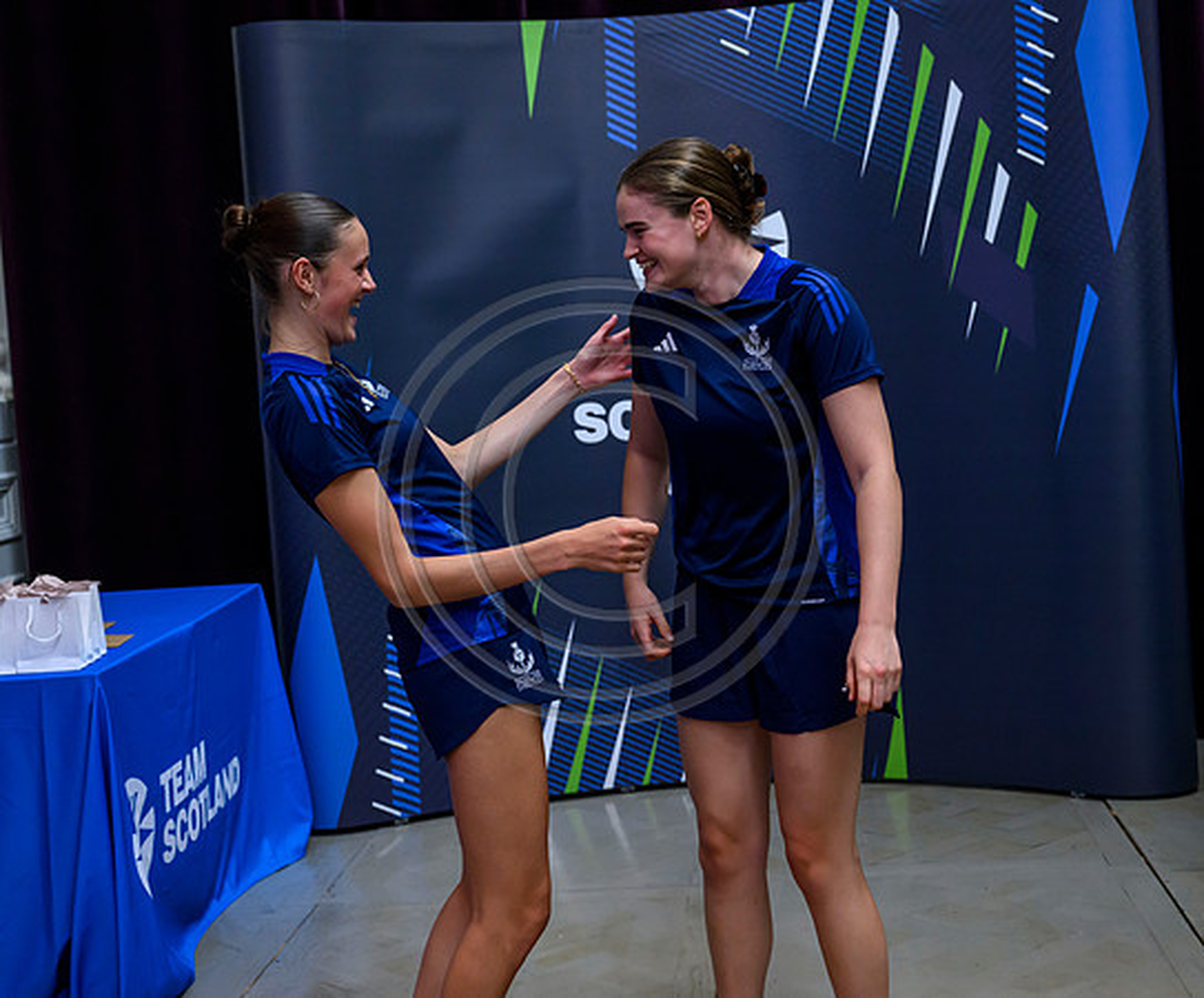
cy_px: 453
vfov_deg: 29.3
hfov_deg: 34.9
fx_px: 1907
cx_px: 717
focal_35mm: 53
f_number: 3.5
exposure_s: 1/320
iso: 4000
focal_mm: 42
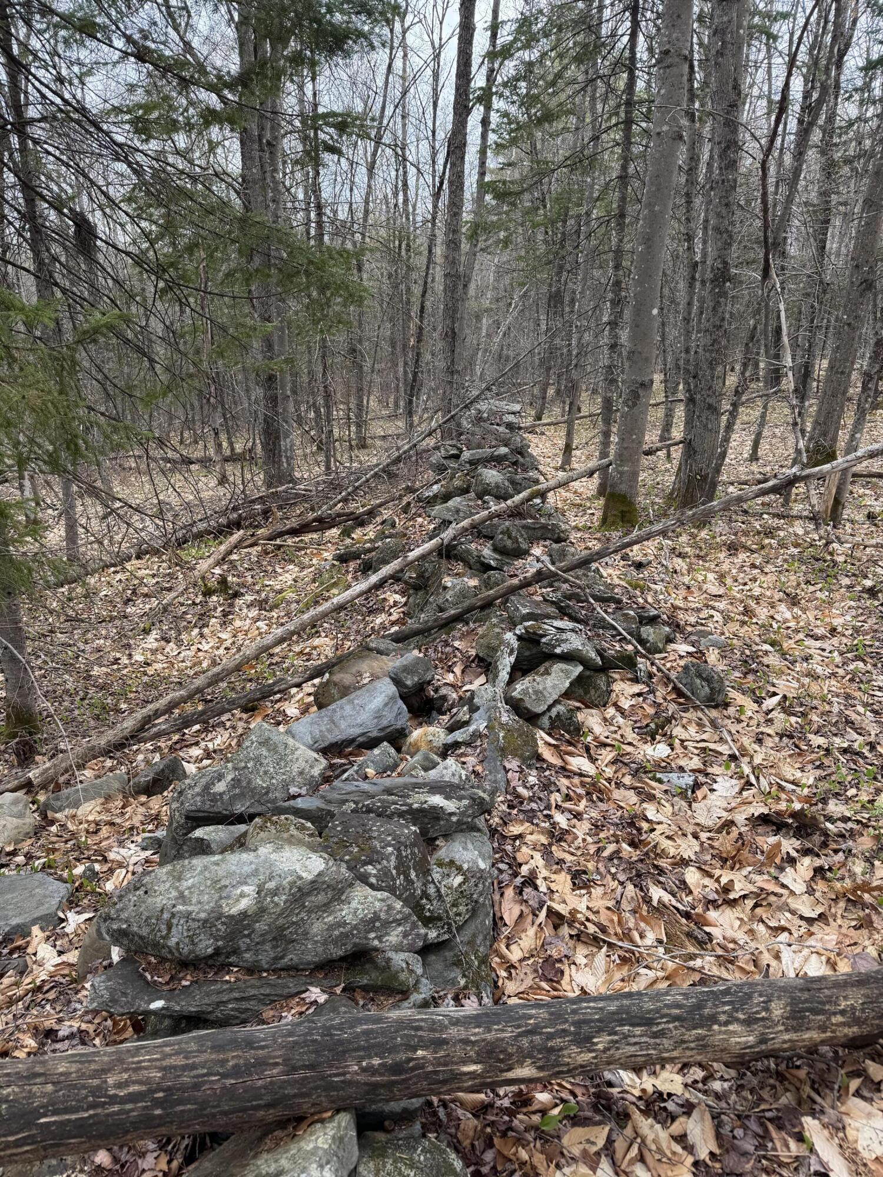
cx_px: 442
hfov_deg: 56.8
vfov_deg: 71.6
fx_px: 816
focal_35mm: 24
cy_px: 588
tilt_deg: -25.8
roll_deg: -1.6
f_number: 1.78
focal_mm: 6.76
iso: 80
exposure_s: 1/392
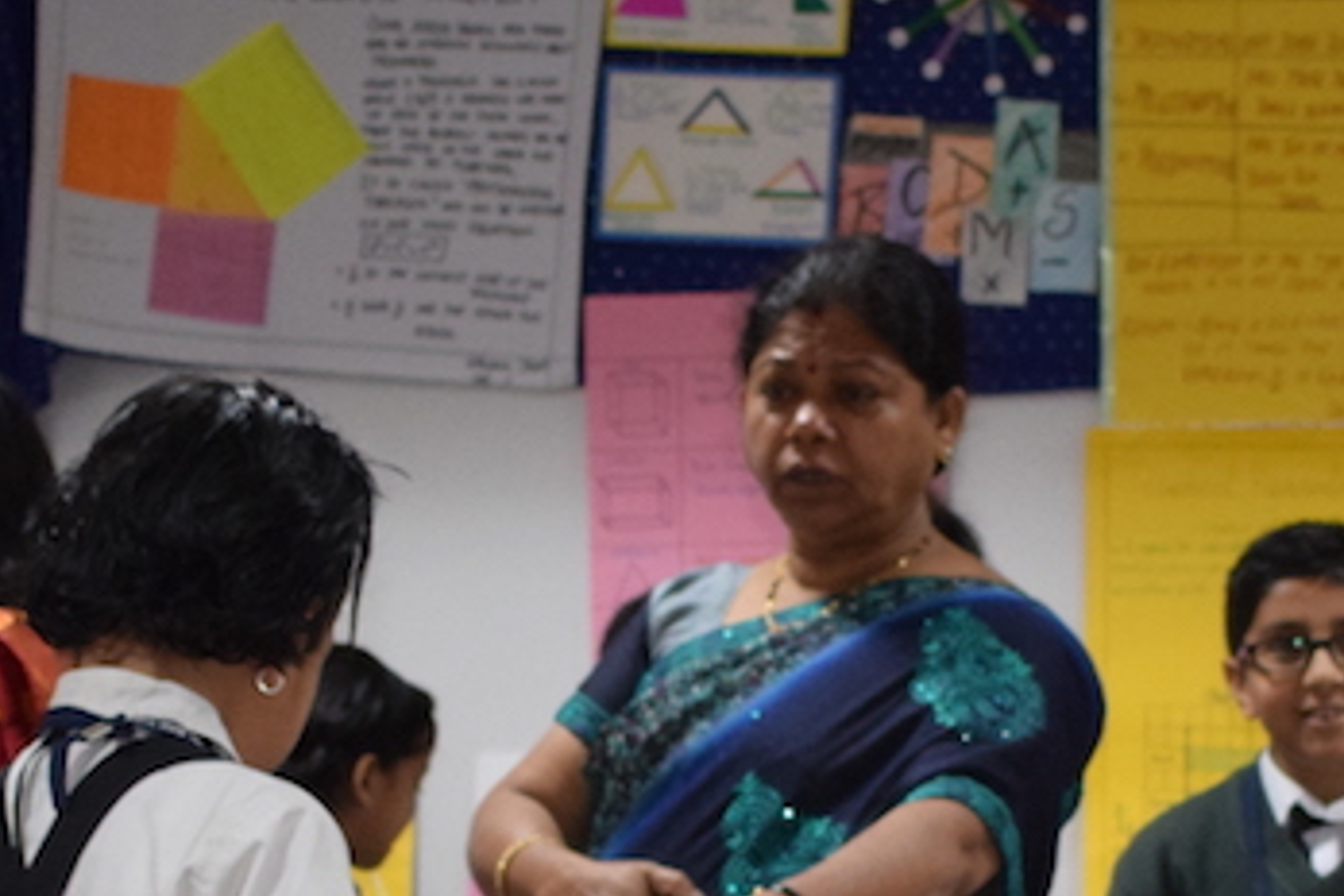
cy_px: 1110
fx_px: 4735
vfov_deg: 10.6
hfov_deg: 16.1
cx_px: 923
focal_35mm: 127
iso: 1600
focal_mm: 23
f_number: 3.8
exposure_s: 1/100
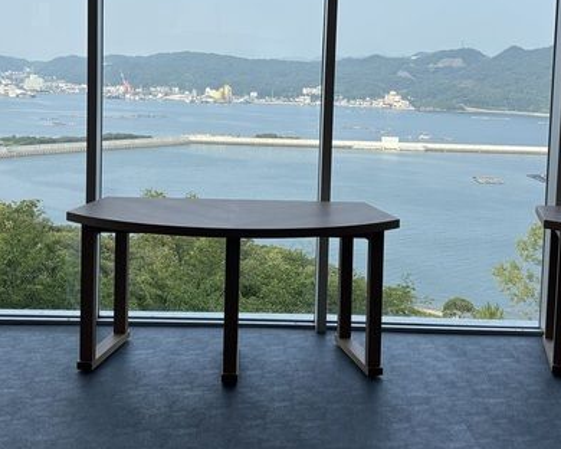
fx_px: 880
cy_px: 143
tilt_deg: -4.9
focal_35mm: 53
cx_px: 261
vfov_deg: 28.4
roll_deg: -1.7
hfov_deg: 35.3
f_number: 1.6
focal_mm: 5.96
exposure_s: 1/1721
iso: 50
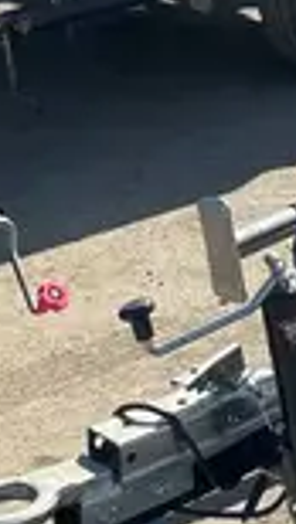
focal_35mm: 135
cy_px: -165
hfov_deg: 8.3
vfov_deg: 15.1
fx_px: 1878
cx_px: 718
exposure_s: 1/4016
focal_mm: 5.1
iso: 50
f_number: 1.6
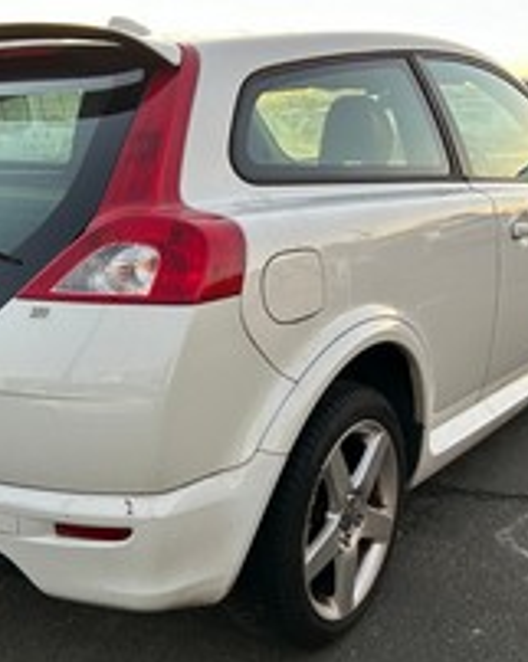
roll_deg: +2.9
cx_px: 200
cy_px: 367
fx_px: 861
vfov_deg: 42.0
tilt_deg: -15.9
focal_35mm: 44
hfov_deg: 33.9
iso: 100
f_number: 1.5
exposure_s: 1/121
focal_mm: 5.7
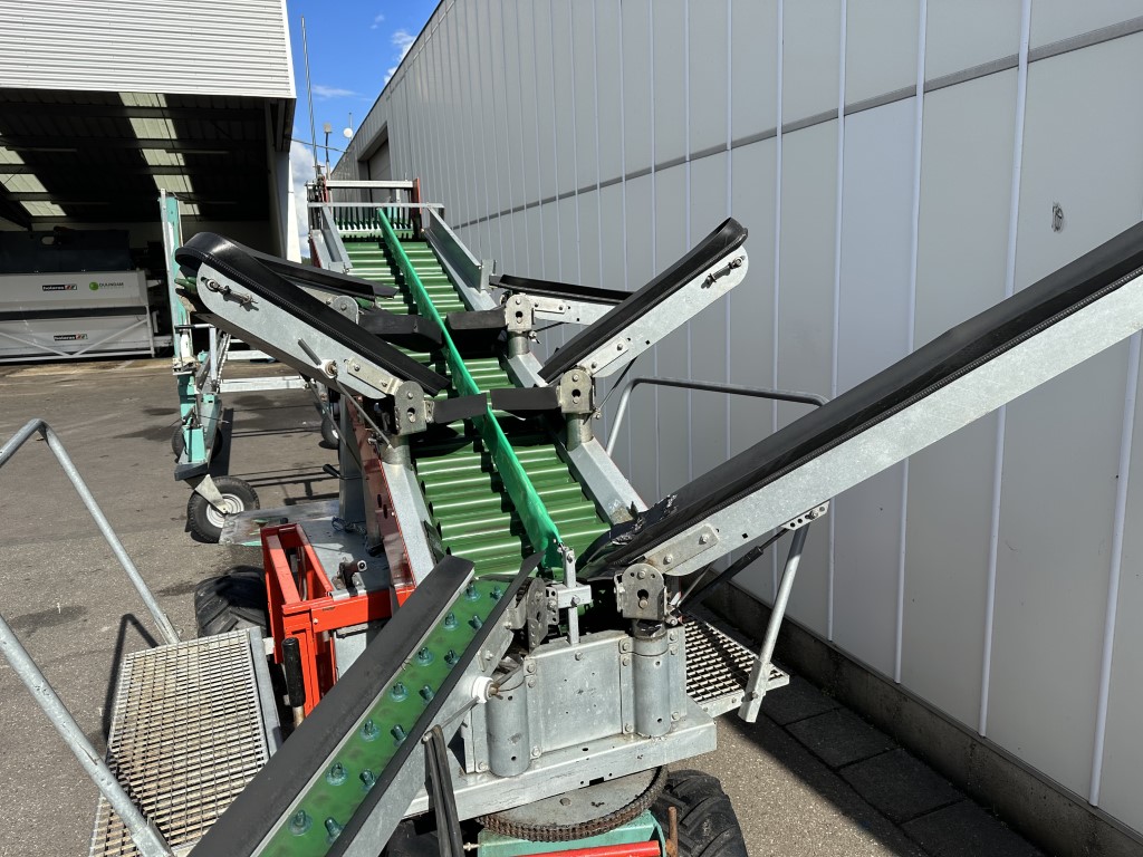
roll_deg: +2.8
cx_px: 572
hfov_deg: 71.6
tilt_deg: -11.3
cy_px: 428
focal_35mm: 24
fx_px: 792
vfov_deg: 56.8
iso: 80
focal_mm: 6.86
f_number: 1.78
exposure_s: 1/3597
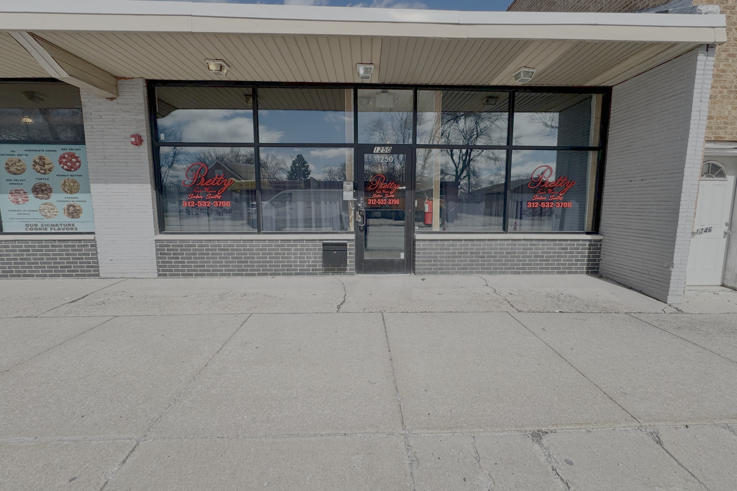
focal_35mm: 15
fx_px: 307
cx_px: 373
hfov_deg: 100.4
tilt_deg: -6.7
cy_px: 240
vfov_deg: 77.3
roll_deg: +0.6
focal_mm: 2.22
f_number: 2.2
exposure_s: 1/3106
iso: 50
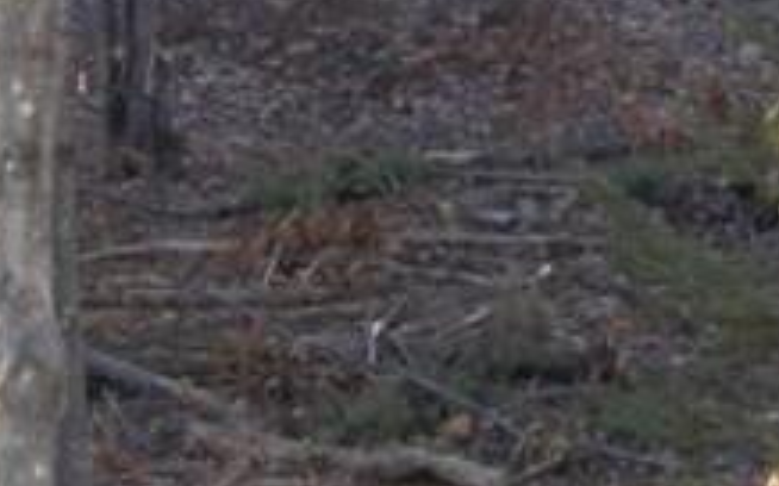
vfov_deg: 2.3
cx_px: 1065
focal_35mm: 558
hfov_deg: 3.8
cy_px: -540
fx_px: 11840
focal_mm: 20.2
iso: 200
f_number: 4
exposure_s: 1/125
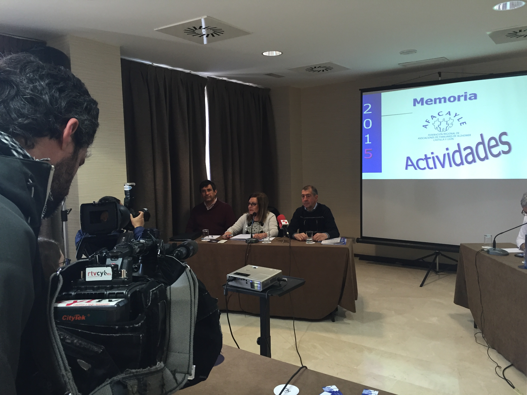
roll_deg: +1.5
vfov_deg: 48.2
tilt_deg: -4.5
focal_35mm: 29
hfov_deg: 61.7
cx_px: 264
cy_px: 198
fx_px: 442
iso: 64
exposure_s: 1/33
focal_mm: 4.15
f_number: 2.2
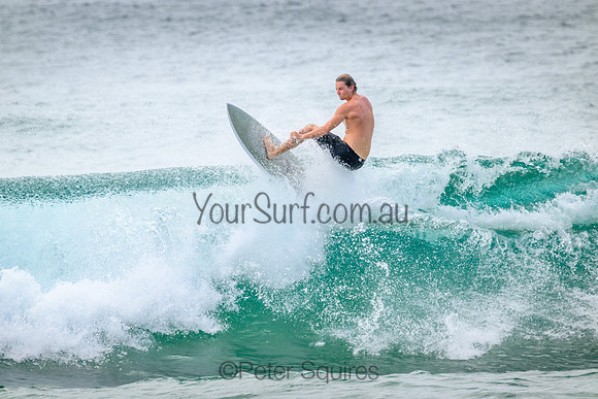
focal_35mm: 800
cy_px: 200
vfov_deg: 1.7
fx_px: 13291
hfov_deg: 2.6
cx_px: 299
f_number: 11
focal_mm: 800
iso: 1250
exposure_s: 1/2000
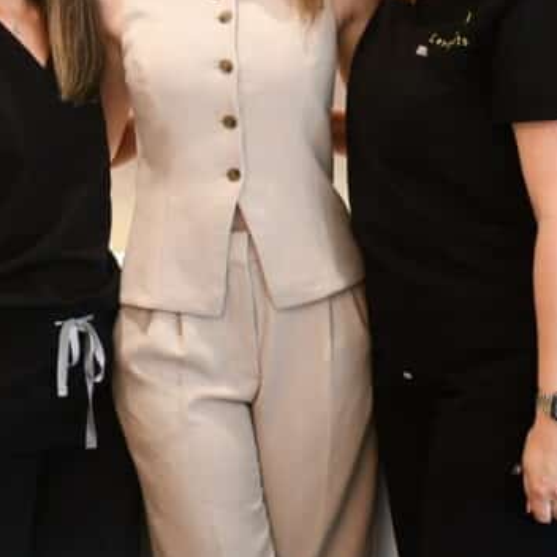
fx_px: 1802
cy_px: 28
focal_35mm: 99
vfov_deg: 17.2
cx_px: 239
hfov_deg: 17.6
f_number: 4
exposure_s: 1/125
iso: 1100
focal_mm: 27
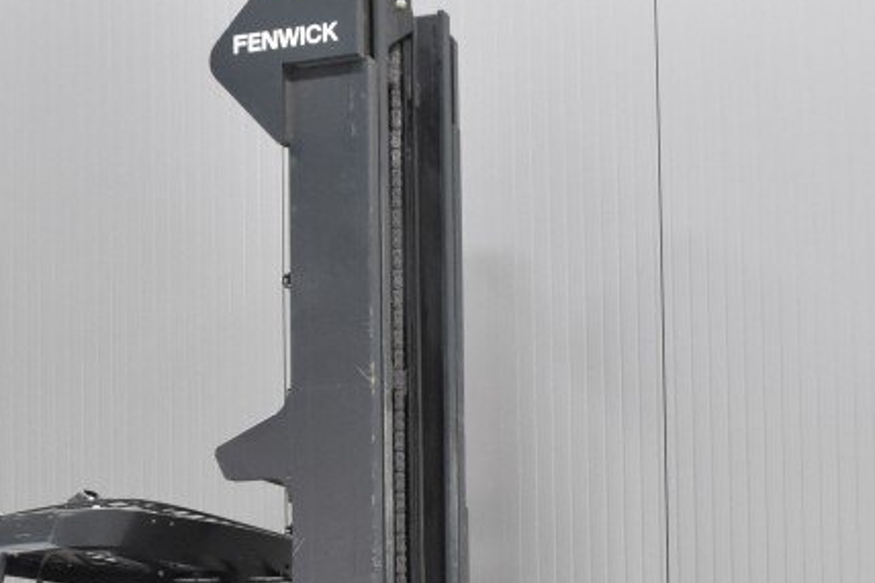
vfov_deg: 15.0
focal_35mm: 88
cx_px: 386
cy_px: 689
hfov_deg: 23.0
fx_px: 2148
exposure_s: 1/20
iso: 1600
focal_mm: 21
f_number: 5.6
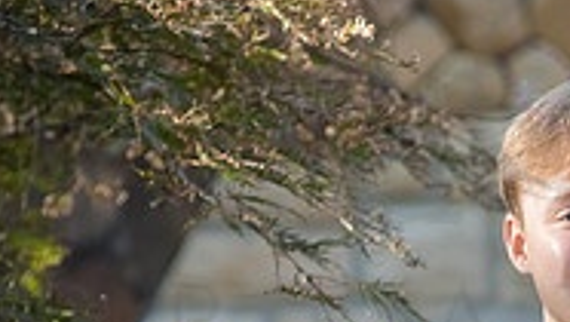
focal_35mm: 554
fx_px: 8380
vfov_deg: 2.2
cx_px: 582
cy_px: 471
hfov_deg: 3.9
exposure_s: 1/400
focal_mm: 170
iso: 800
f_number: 4.5
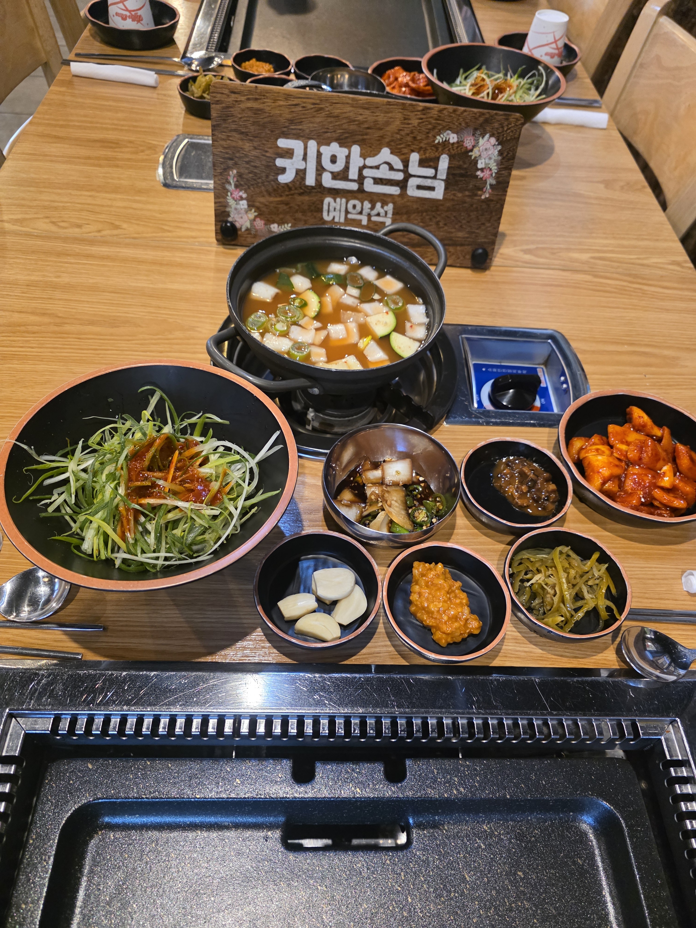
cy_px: 464
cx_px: 348
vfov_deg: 73.9
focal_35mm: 23
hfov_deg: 58.9
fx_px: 617
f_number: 1.7
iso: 1600
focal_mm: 6.3
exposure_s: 1/120
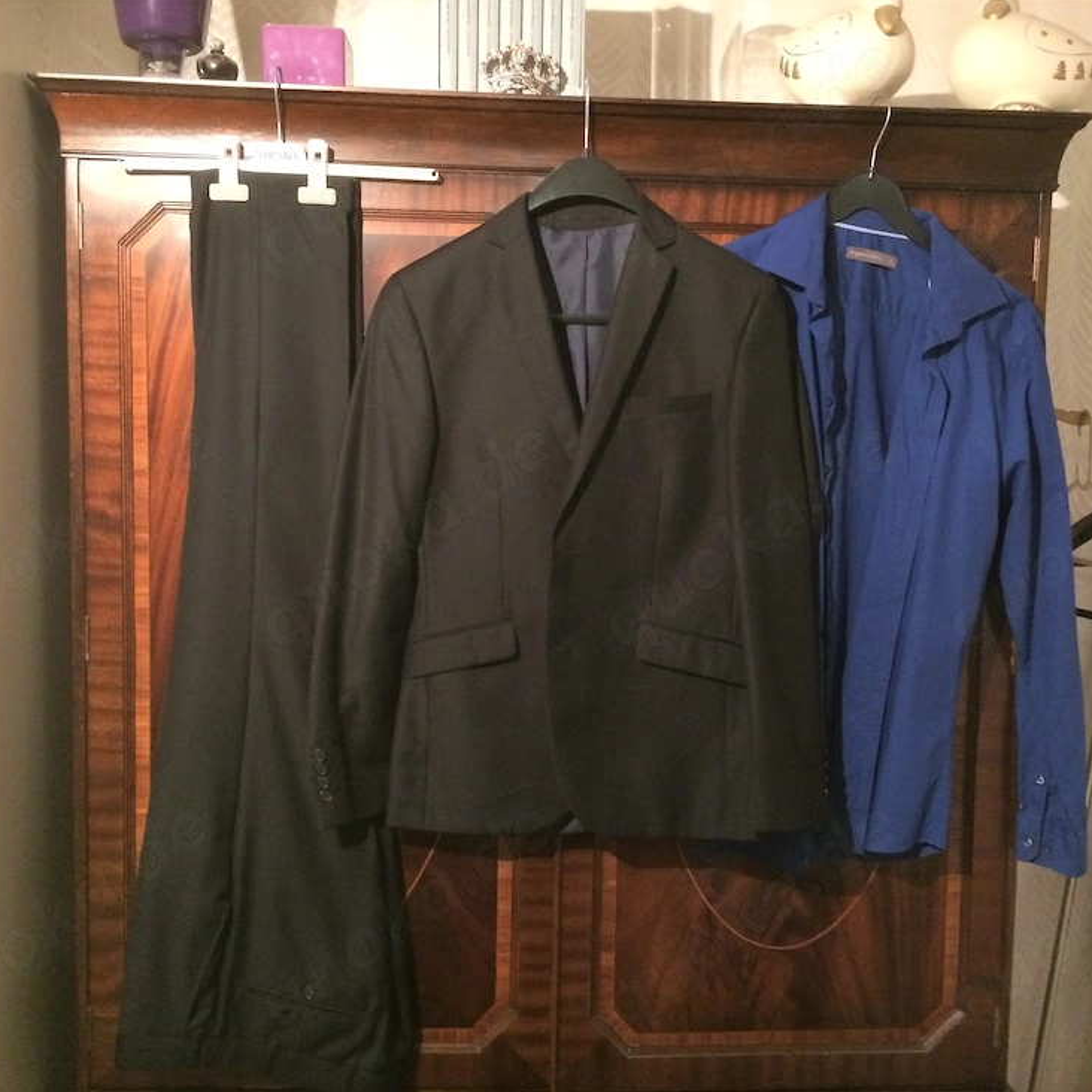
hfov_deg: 47.2
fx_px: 1249
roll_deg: -1.4
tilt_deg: -4.5
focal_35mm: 35
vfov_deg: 47.2
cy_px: 556
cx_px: 586
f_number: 2.2
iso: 320
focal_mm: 4.15
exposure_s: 1/17
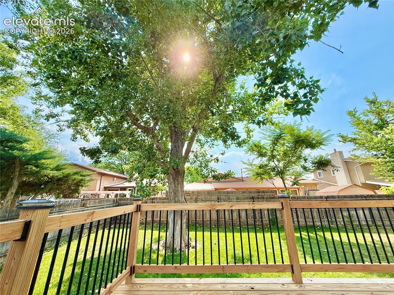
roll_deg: +0.6
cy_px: 148
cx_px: 197
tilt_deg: +17.9
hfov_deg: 102.1
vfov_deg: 85.7
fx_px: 159
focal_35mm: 14
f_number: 2.2
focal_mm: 2.22
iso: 80
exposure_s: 1/1698
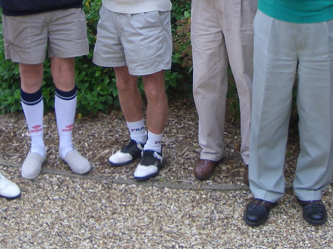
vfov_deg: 19.8
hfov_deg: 26.7
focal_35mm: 73
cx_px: 170
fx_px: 702
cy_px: 29
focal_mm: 5.8
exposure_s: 1/250
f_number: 2.6
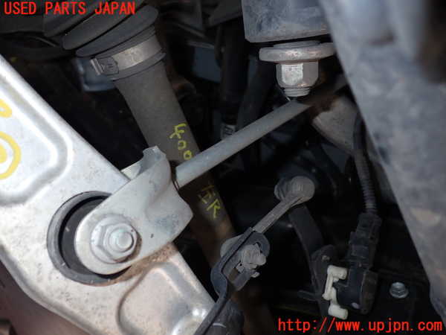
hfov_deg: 60.0
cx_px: 223
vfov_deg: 46.8
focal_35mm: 30
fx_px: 387
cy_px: 168
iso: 200
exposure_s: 1/30
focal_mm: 5.4
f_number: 6.3
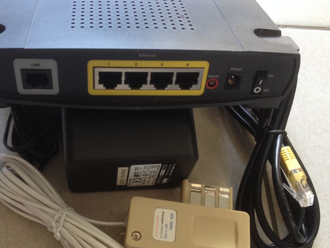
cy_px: 148
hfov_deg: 42.7
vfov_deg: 32.8
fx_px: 420
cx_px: 128
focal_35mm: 44
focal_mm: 4.28
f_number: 2.4
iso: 80
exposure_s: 1/20
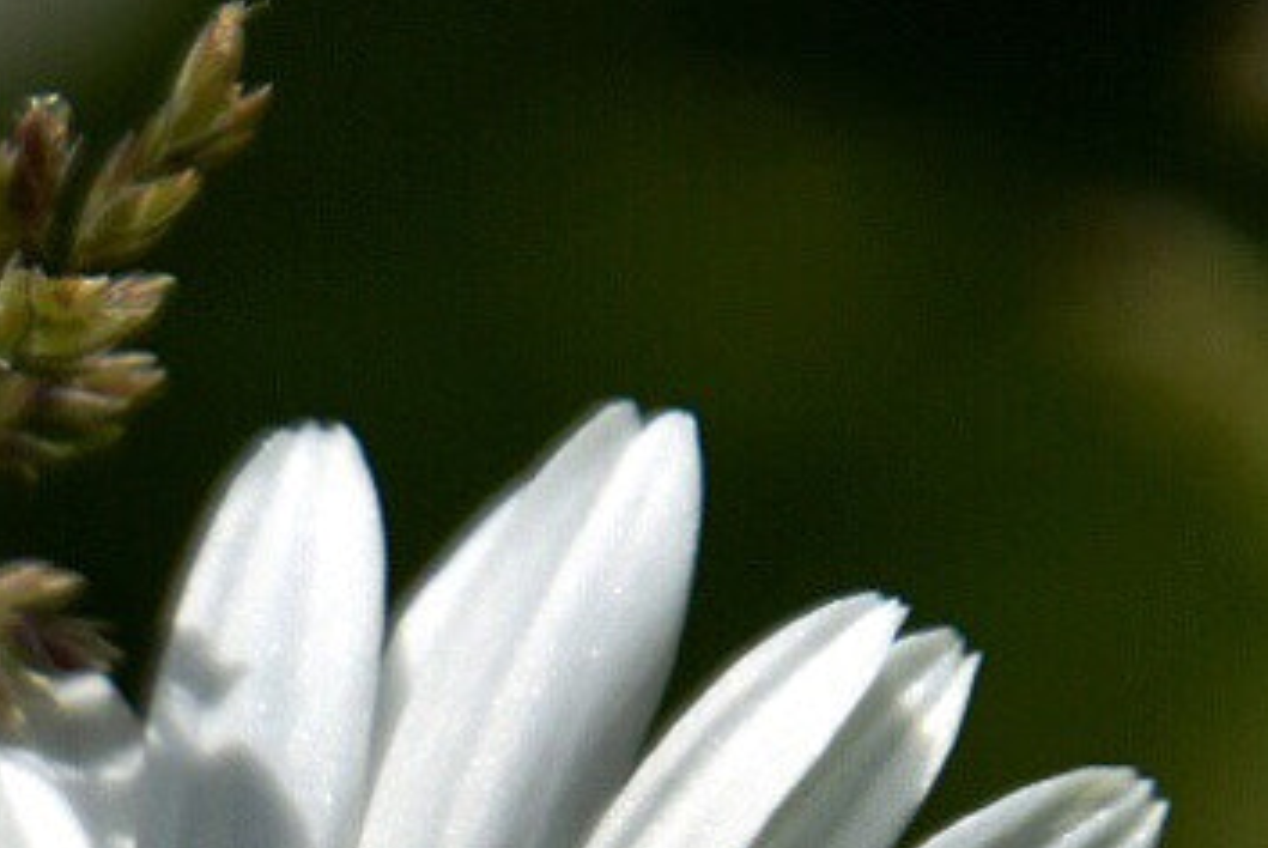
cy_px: 1615
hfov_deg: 0.8
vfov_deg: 0.5
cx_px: -837
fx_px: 95740
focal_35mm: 2716
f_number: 6.3
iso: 100
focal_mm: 400
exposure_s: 1/640
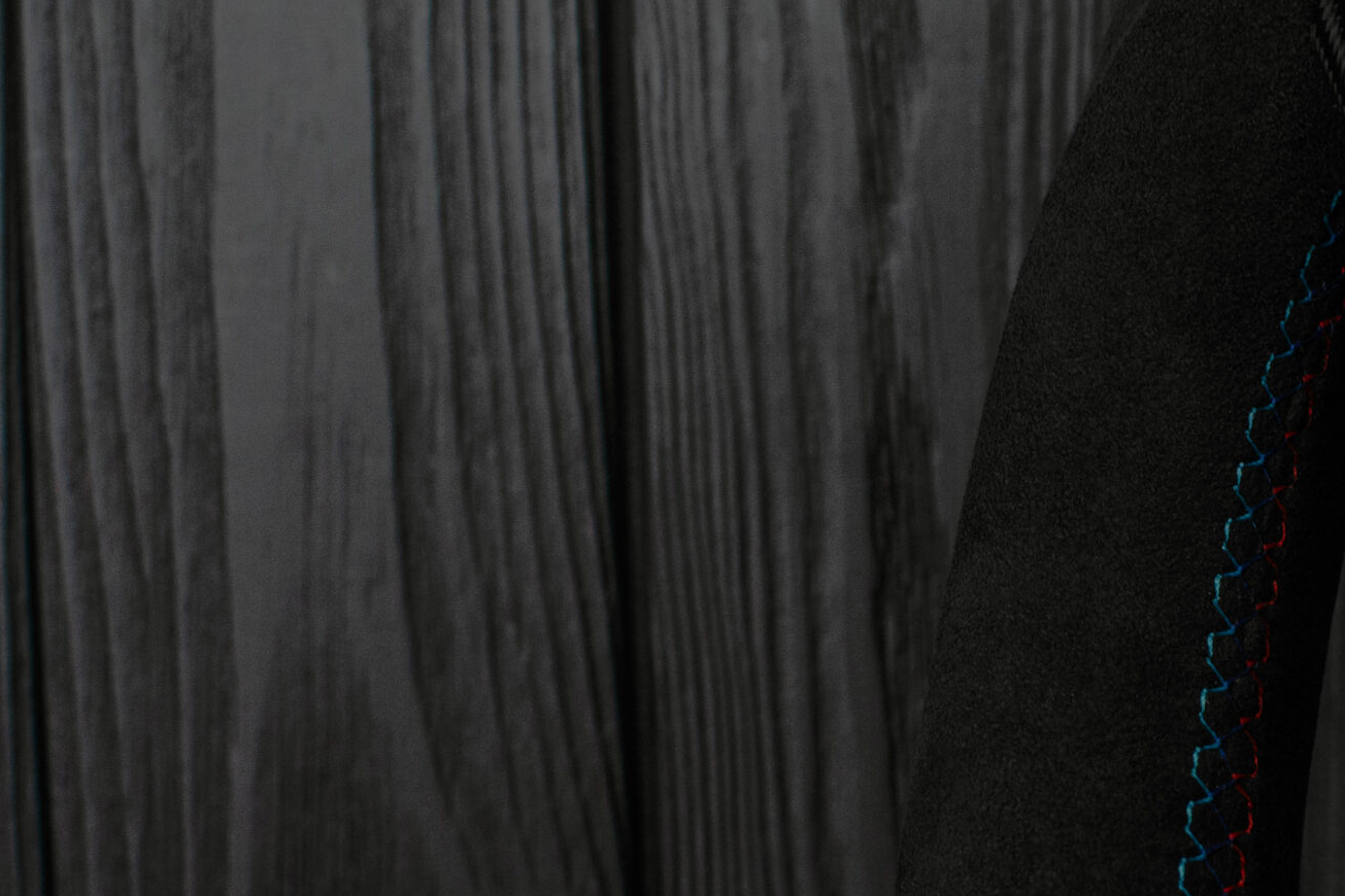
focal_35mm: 103
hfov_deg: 19.4
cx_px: 1226
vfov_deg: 13.3
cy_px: 667
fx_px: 3847
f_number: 6.3
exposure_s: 1/125
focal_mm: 35
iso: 500
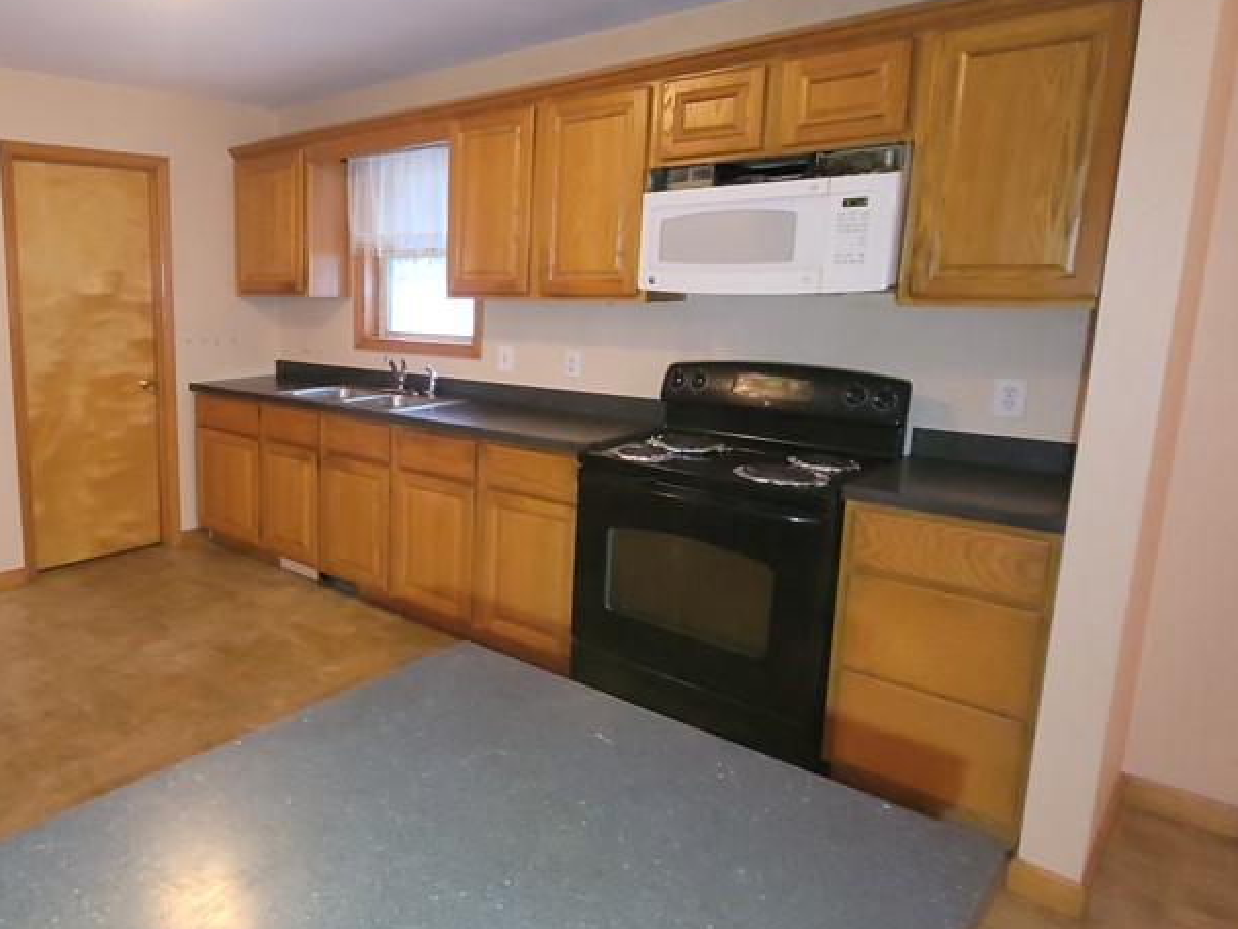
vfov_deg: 61.0
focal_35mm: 22
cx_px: 323
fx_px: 787
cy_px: 428
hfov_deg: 71.6
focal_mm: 2.2
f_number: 2.2
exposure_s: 1/40
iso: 400
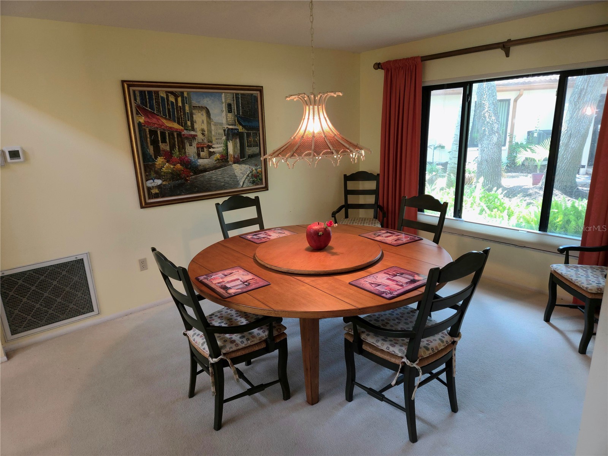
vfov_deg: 58.9
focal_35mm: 23
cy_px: 228
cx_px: 304
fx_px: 404
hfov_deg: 73.9
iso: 125
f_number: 1.8
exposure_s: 1/60.2
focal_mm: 5.4
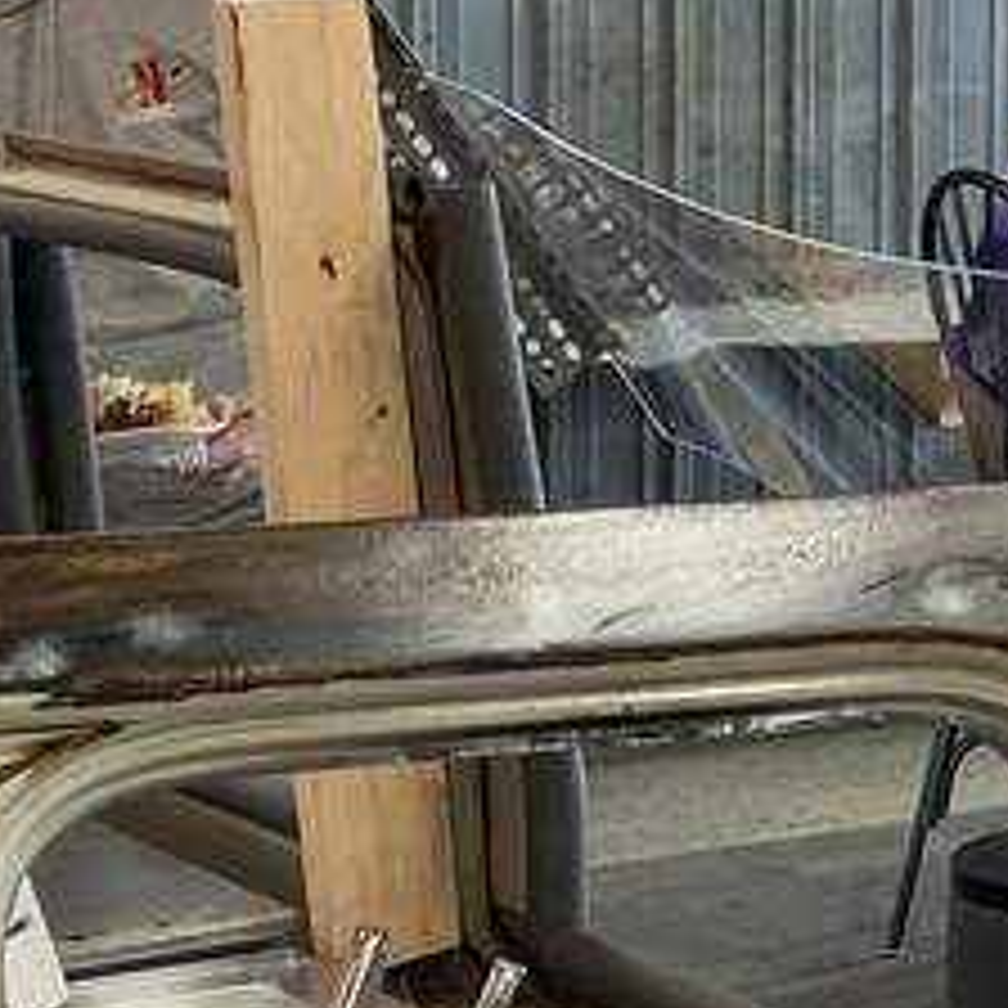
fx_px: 4052
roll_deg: -2.4
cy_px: 324
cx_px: 1796
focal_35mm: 123
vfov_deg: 14.2
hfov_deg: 12.9
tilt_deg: -5.6
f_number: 1.8
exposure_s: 1/120
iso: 40
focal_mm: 4.25
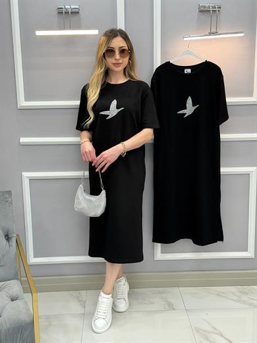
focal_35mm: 48
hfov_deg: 30.3
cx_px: 128
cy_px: 172
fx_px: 475
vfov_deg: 39.7
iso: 100
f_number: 1.78
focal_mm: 6.76
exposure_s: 1/100
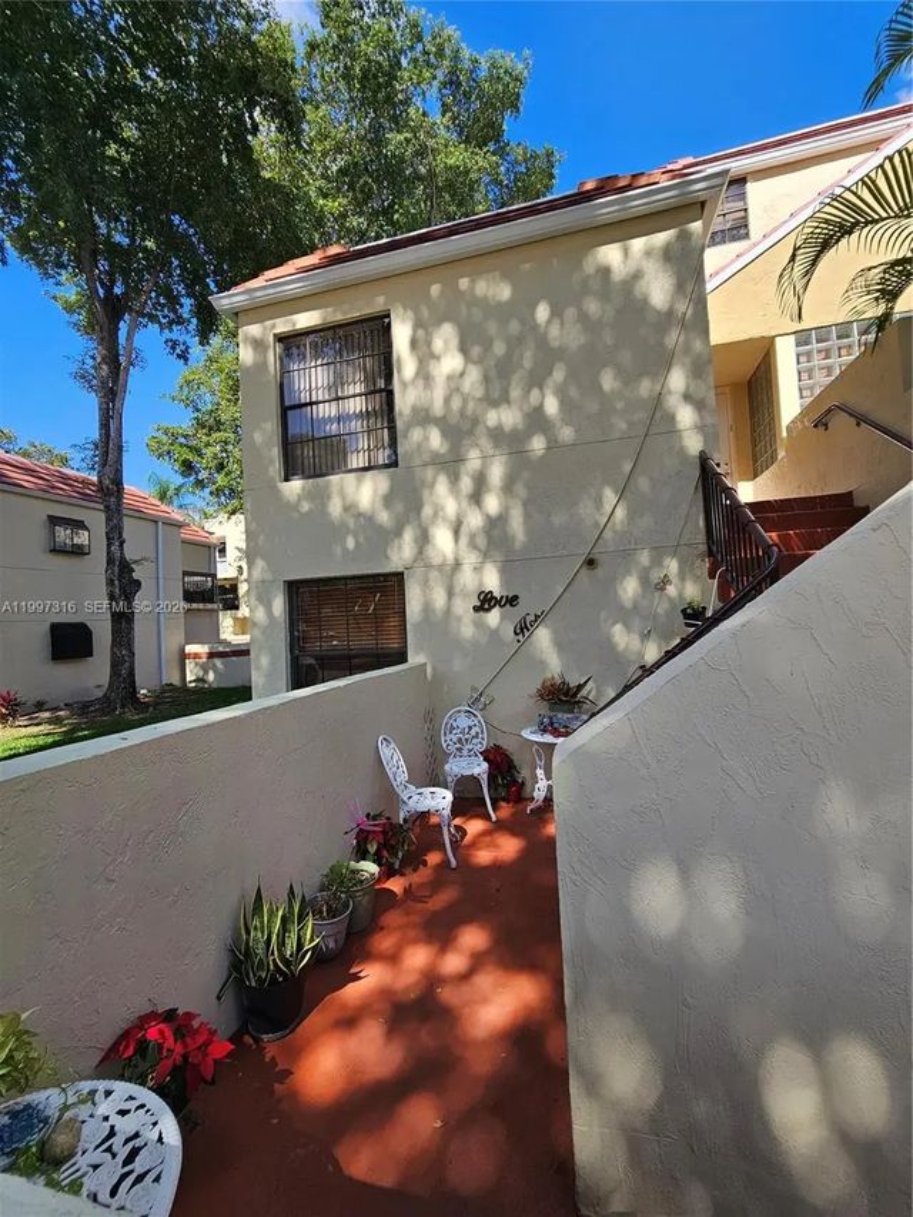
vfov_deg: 106.2
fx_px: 457
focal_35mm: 13
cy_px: 608
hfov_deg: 89.9
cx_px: 456
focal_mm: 2.2
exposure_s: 1/900
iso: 50
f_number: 2.2
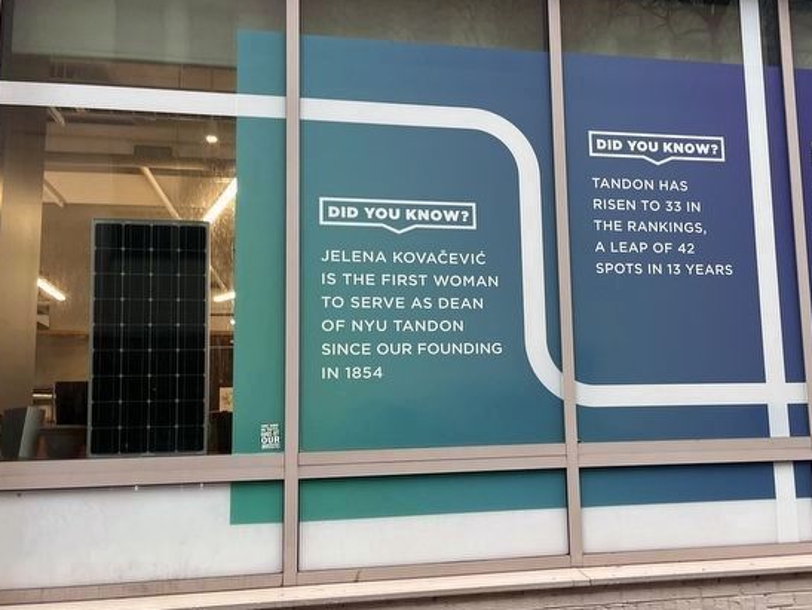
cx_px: 560
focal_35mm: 38
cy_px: 343
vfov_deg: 37.7
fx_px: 892
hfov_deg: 47.9
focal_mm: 5.1
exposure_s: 1/121
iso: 80
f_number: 1.6
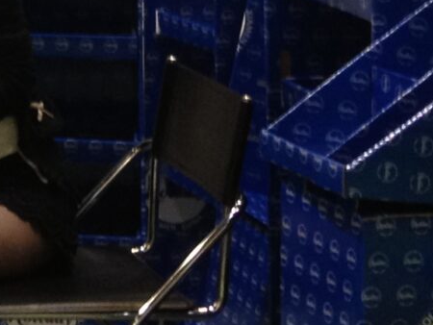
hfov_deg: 9.3
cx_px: -422
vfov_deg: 7.2
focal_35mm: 199
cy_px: -286
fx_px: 2491
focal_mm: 4.28
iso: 125
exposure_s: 1/20
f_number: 2.4
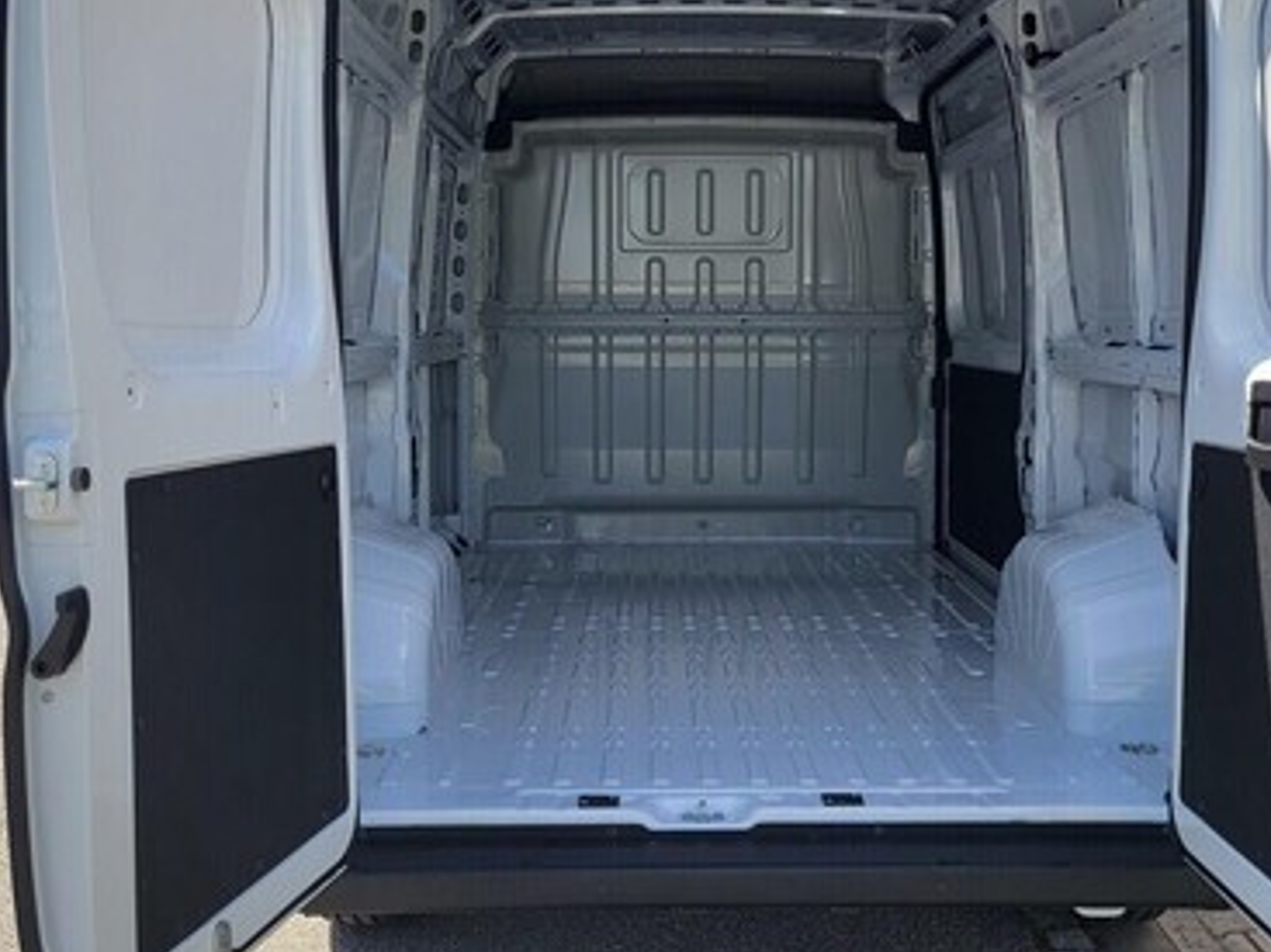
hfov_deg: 47.8
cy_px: 376
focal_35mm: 39
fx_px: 1431
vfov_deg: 36.6
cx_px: 693
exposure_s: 1/1218
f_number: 1.8
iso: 40
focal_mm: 5.4
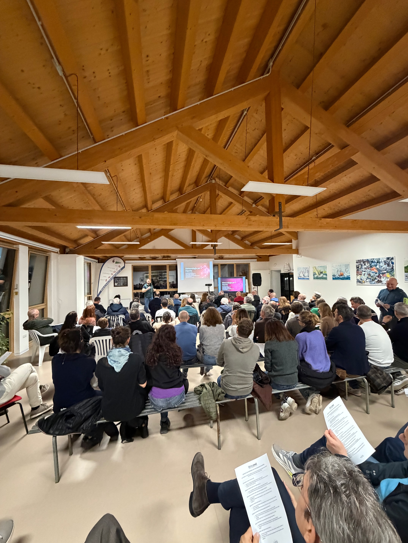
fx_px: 220
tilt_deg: +1.7
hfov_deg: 85.7
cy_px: 272
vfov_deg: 102.1
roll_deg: +1.8
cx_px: 204
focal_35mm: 14
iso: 1000
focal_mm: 2.22
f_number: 2.2
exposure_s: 1/50
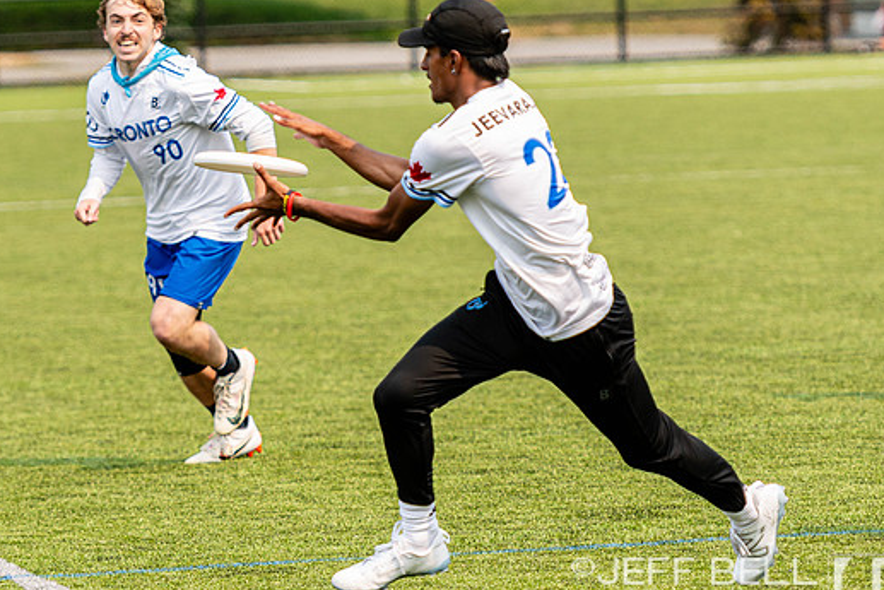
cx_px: 484
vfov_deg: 4.3
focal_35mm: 322
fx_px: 7909
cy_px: 234
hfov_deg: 6.4
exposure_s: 1/1600
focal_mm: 140
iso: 140
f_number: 3.2
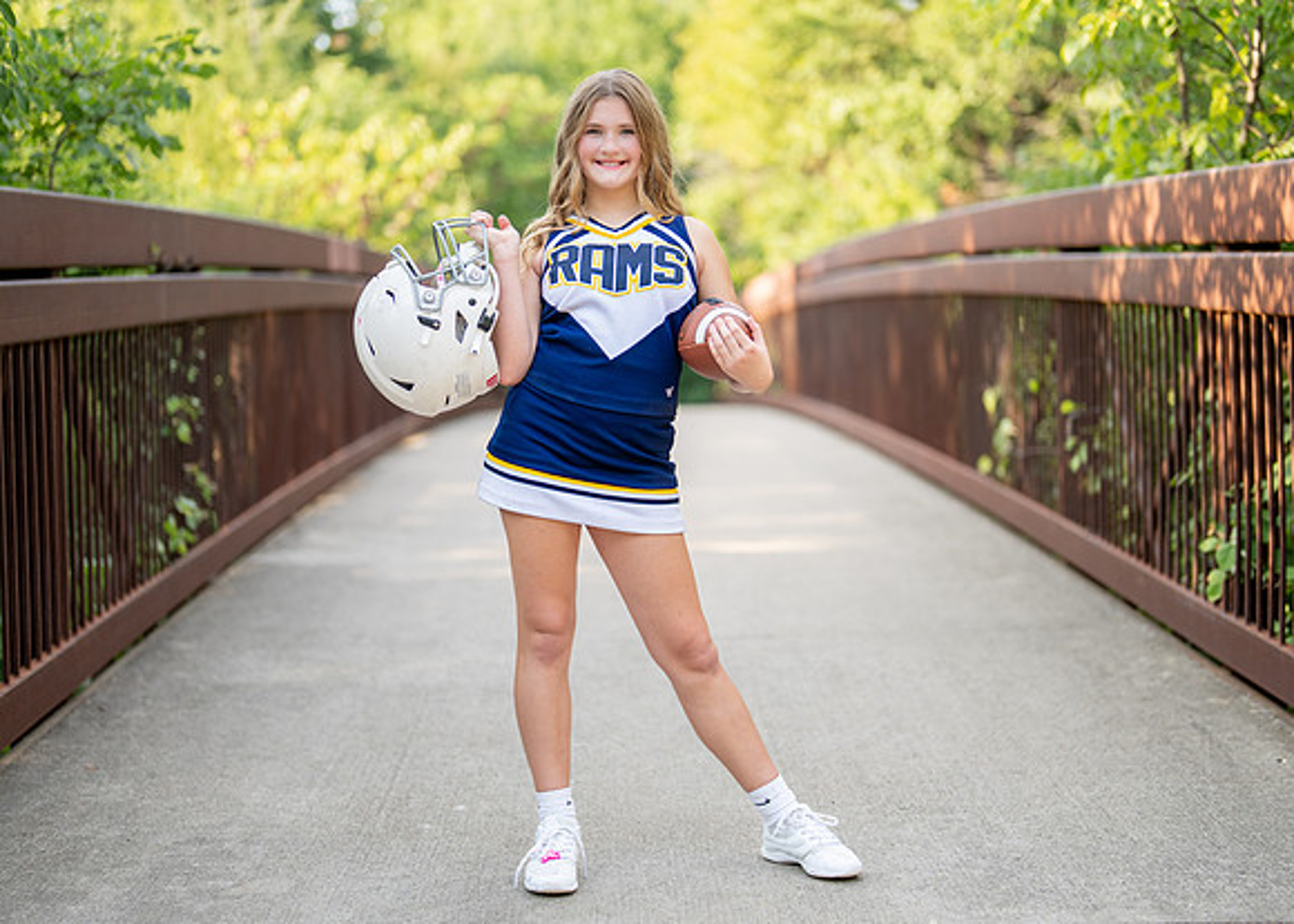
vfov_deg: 23.0
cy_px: 426
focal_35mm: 62
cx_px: 639
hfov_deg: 31.8
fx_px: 2271
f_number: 1.2
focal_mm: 50
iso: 100
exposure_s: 1/640
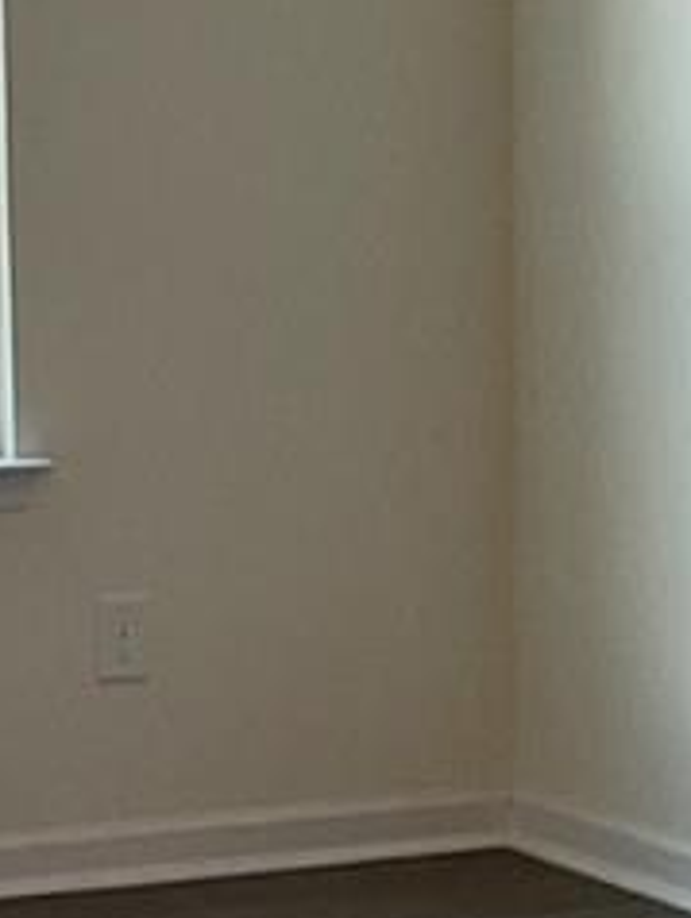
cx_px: 19
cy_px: 636
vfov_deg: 10.6
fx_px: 4968
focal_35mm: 187
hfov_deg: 7.9
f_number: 1.8
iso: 50
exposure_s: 1/60
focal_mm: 3
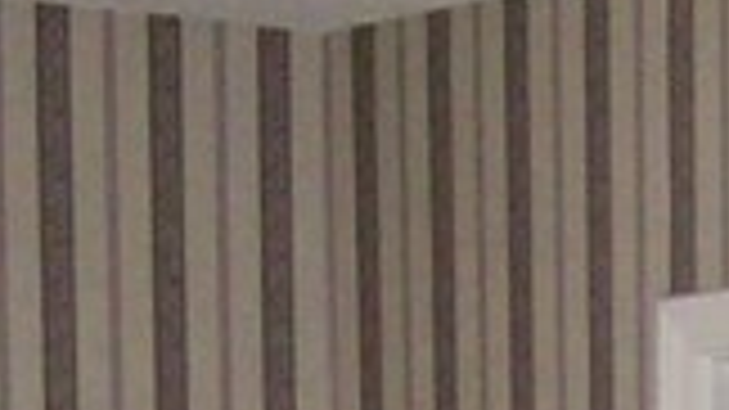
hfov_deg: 8.1
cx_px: 999
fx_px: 5044
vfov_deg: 4.4
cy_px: 1491
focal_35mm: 261
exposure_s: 1/40
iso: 200
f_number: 2.8
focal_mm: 5.8
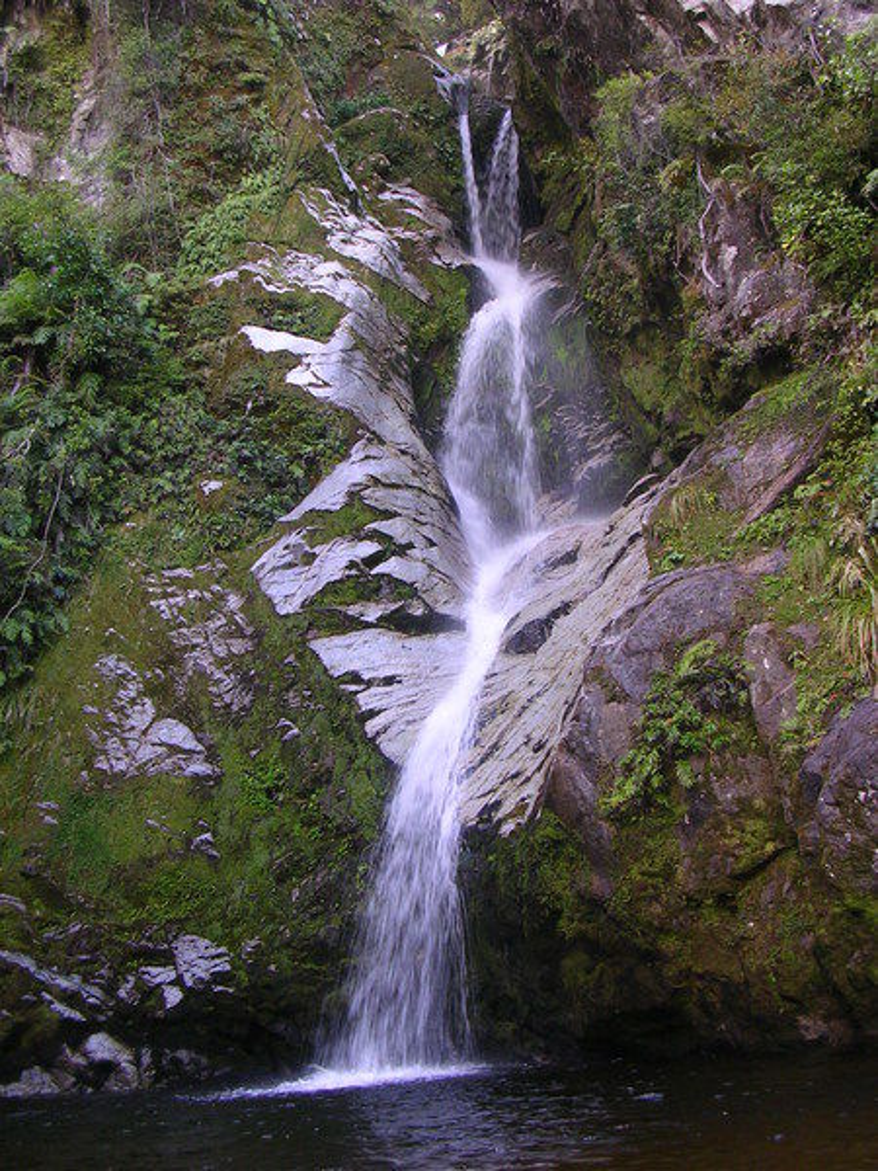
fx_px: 1285
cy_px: 586
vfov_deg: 49.0
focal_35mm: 38
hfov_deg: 37.7
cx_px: 439
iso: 50
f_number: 2.8
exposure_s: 1/39.2
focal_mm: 5.8
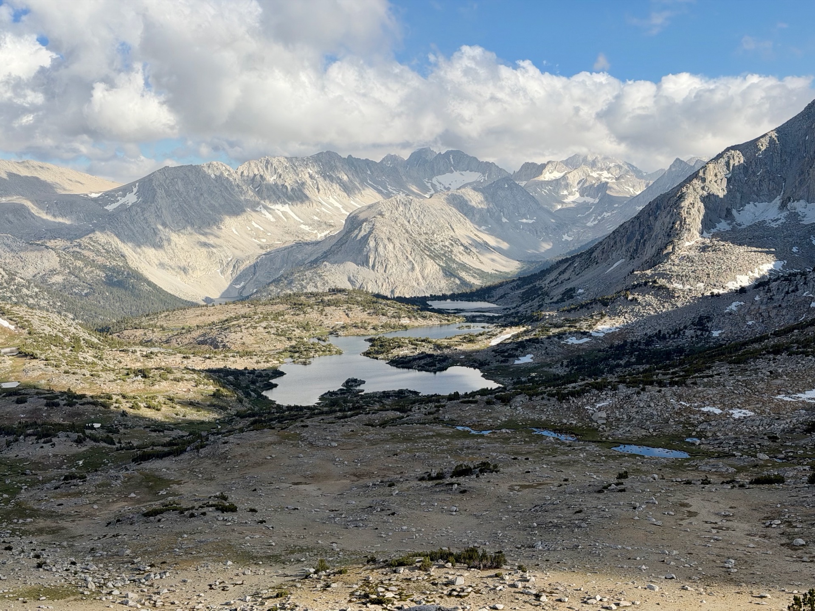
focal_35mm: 48
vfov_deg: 30.3
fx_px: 1130
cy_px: 306
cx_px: 408
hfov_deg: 39.7
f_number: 1.78
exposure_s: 1/4878
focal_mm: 6.76
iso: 64
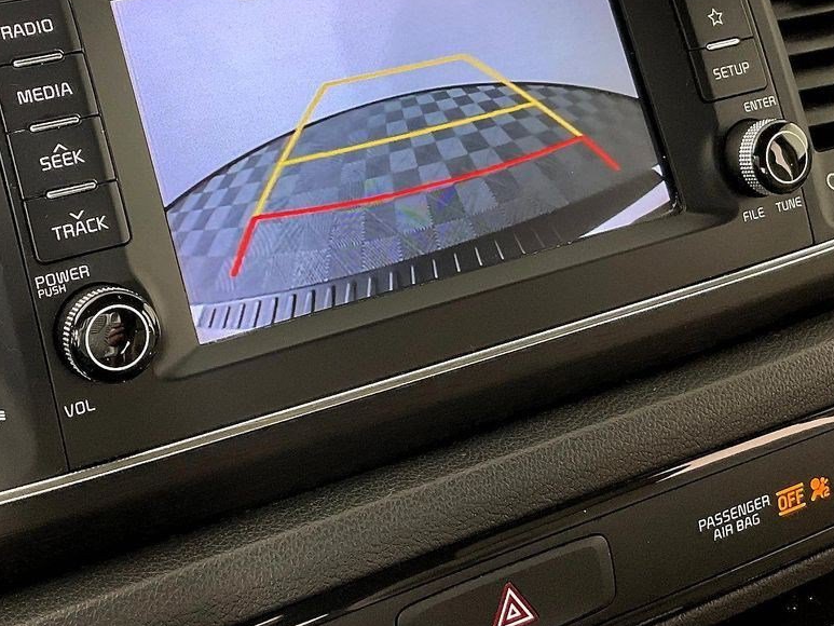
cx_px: 324
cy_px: 120
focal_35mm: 60
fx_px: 1446
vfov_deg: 24.0
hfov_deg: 32.1
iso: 125
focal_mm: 3
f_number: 1.8
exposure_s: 1/60
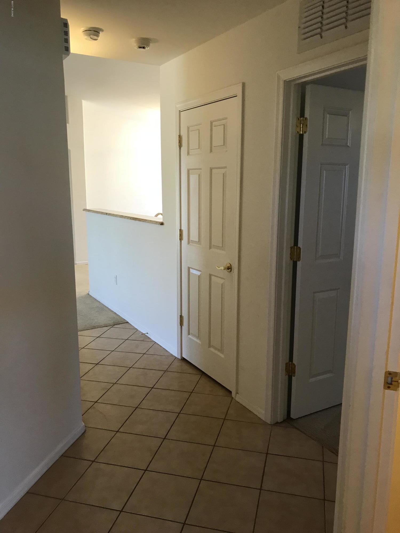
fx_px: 431
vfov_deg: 63.4
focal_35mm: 28
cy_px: 266
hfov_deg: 49.7
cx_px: 200
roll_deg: -1.3
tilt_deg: -10.8
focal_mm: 3.99
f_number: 1.8
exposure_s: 1/20
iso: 40
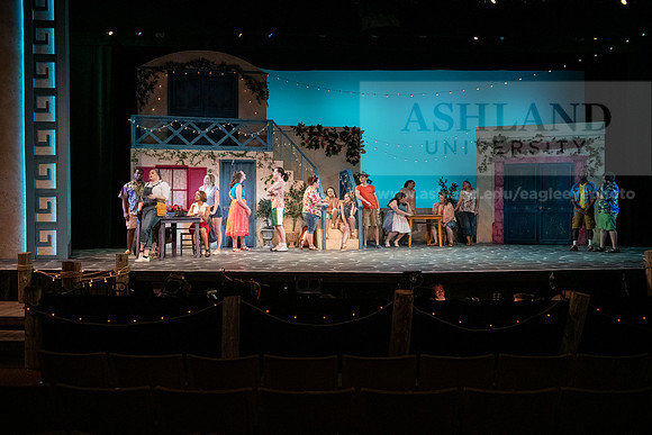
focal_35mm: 32
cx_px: 326
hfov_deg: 58.7
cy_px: 218
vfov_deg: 41.1
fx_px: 580
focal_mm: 32
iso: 3200
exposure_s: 1/320
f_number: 3.5
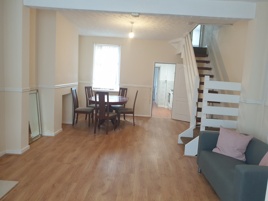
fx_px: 201
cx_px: 134
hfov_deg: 67.3
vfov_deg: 53.1
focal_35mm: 26
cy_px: 100
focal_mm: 4.3
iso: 320
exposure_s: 1/33
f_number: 2.4
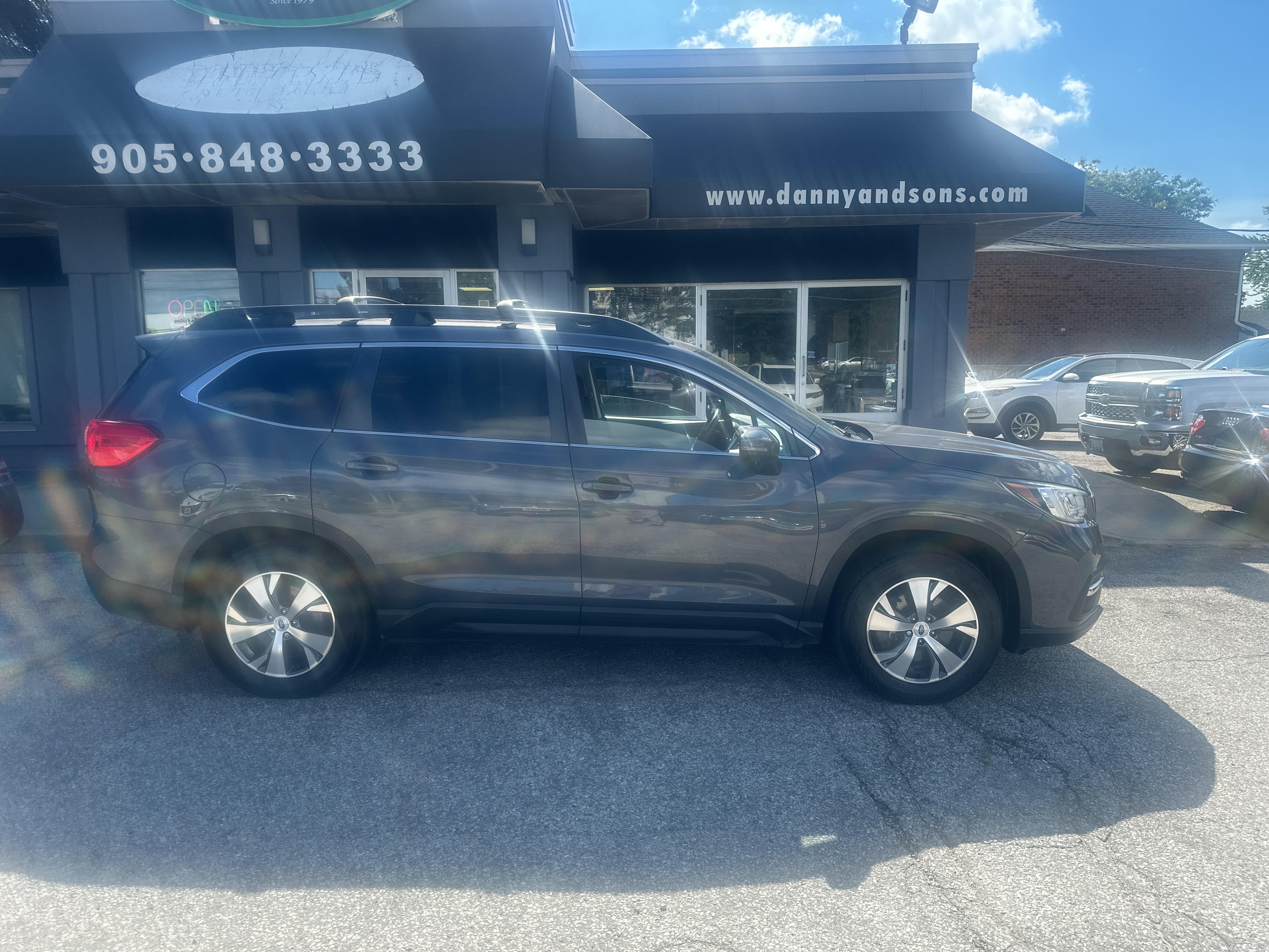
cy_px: 476
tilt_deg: -6.6
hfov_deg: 71.6
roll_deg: -0.4
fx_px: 880
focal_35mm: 24
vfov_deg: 56.8
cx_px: 634
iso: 80
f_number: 1.78
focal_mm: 6.86
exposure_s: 1/1541
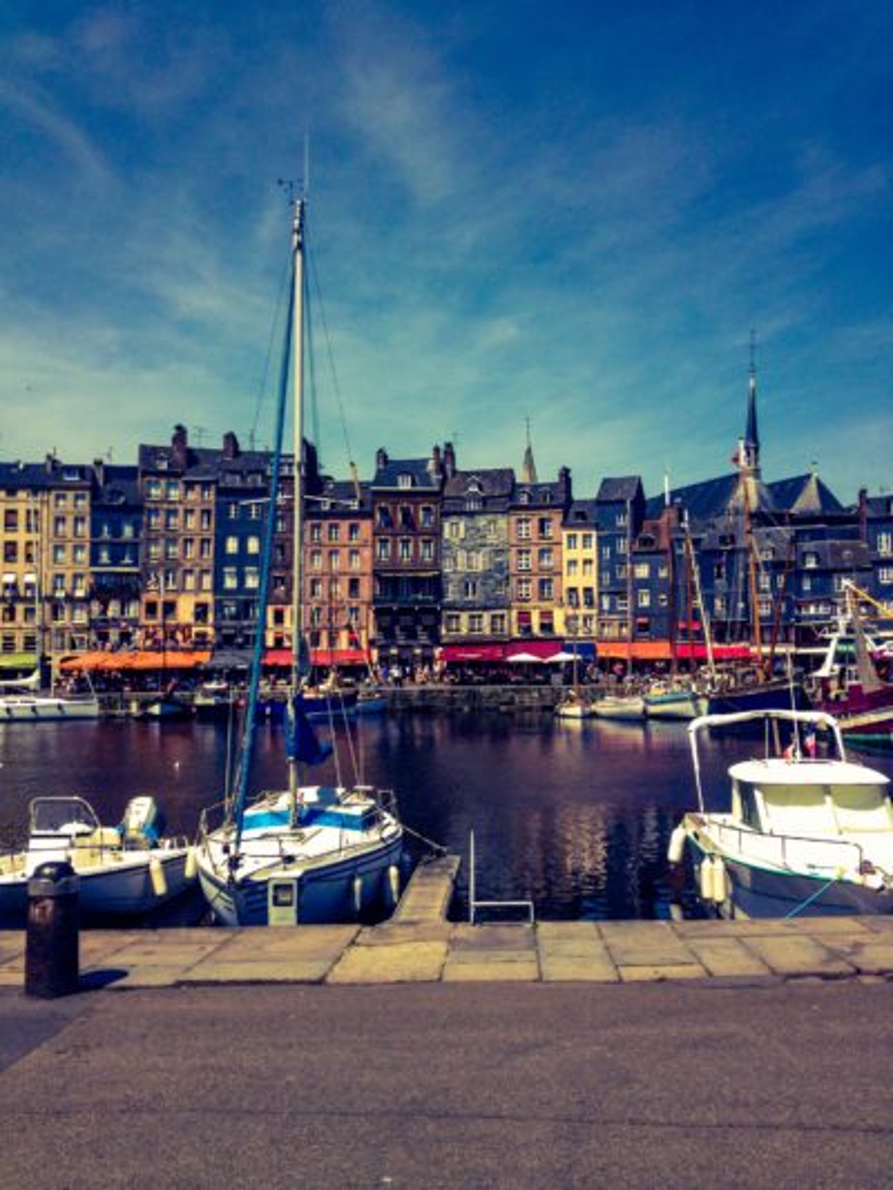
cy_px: 595
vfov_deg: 52.6
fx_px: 1203
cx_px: 446
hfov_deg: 40.7
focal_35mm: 35
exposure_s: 1/1842
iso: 50
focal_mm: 4.28
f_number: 2.4
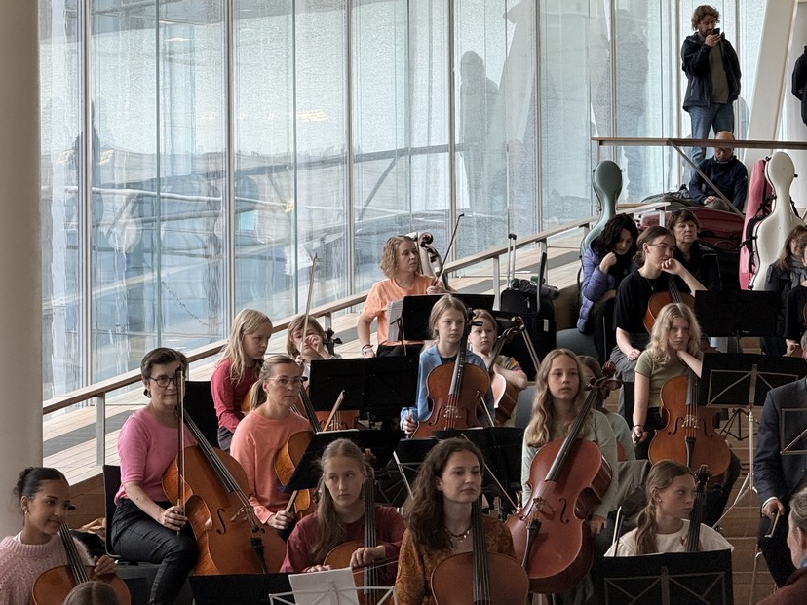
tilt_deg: +4.3
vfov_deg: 8.5
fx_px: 4056
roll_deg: +0.9
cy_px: 246
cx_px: 448
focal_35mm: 174
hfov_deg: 11.4
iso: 125
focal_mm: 15.66
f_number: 2.8
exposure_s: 1/99
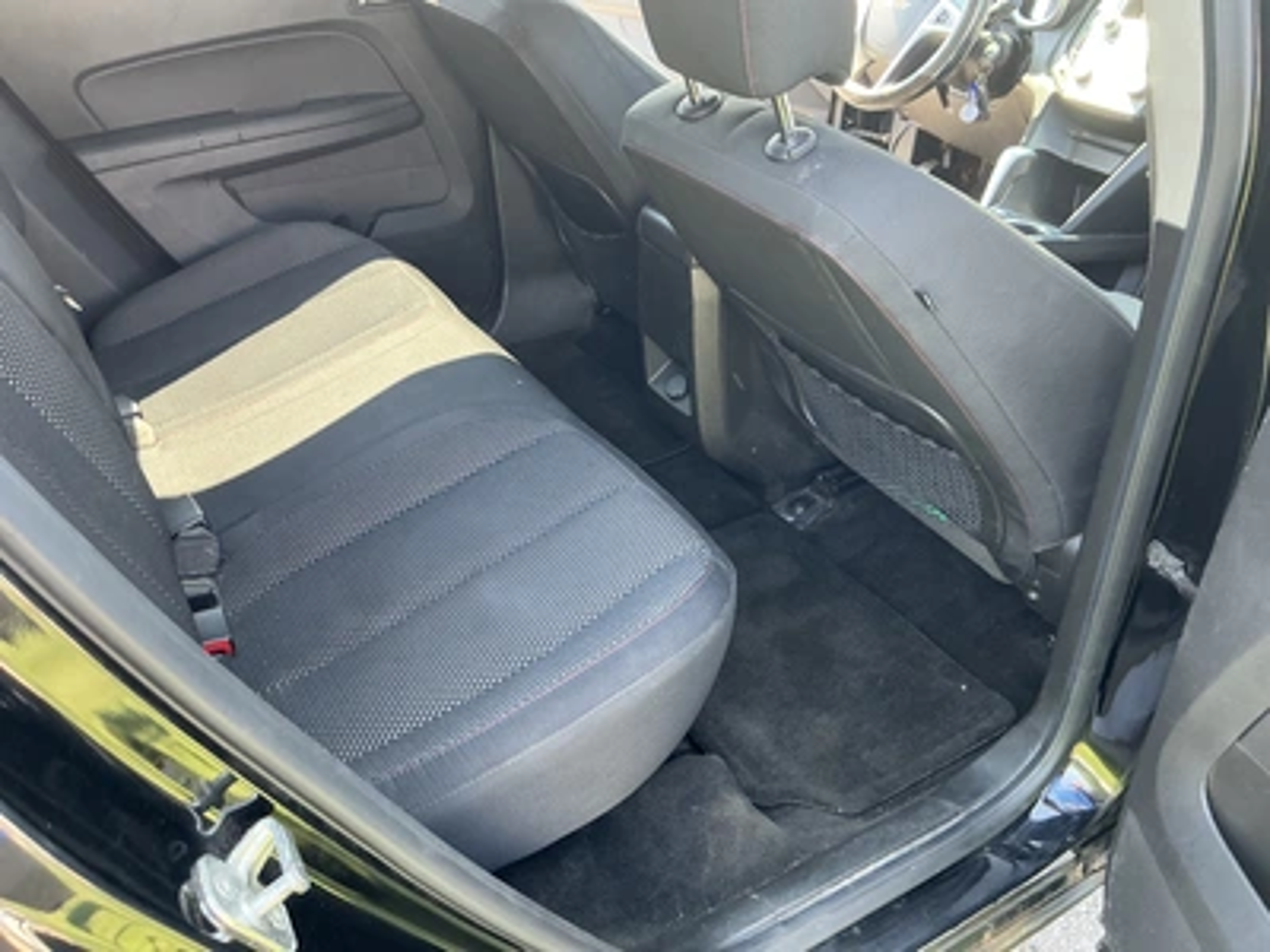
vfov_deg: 49.7
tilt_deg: -35.0
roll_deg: +0.0
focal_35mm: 28
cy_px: 476
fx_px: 1027
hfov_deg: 63.4
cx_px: 635
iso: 80
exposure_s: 1/60
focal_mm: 3
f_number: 1.8
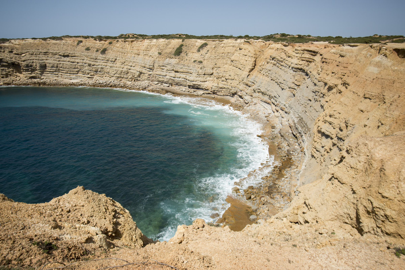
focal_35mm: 24
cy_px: 135
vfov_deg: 53.1
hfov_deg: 73.7
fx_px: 270
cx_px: 202
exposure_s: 1/5000
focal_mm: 24
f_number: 3.3
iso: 200
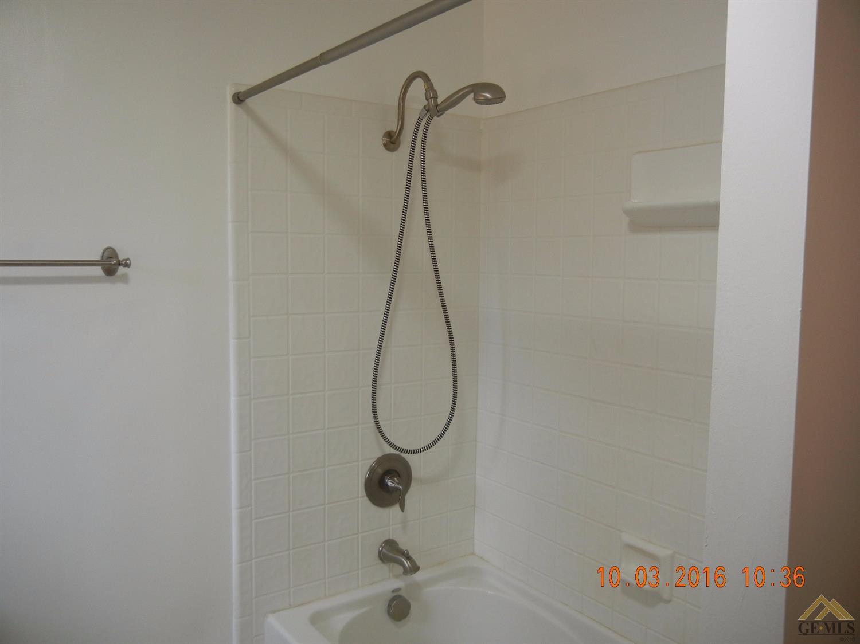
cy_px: 322
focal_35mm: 30
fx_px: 745
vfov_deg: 46.8
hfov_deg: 60.0
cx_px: 430
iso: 160
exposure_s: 1/34.1
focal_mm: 5.4
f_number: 3.5
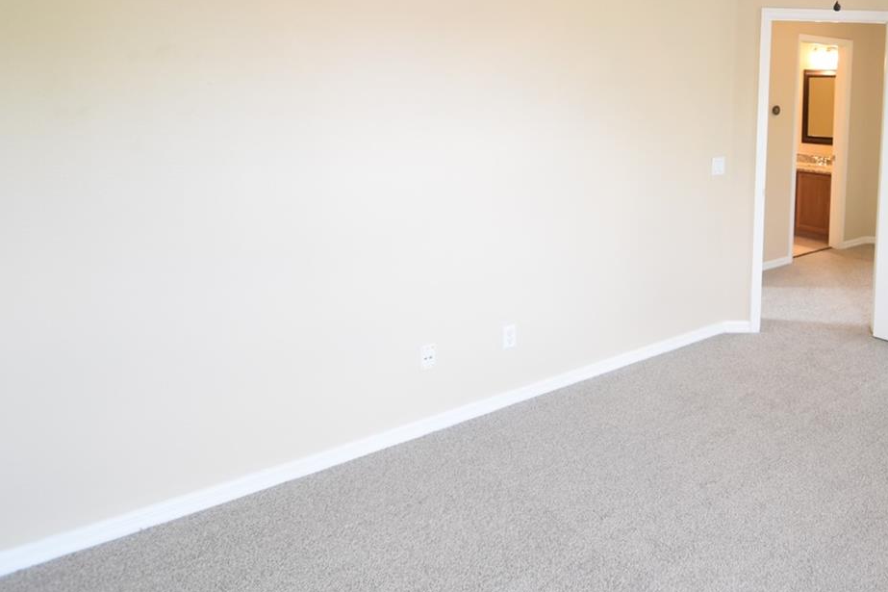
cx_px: 692
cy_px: 140
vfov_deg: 47.5
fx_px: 641
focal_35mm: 26
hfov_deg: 64.2
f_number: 3.5
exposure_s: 1/60
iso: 800
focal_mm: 10
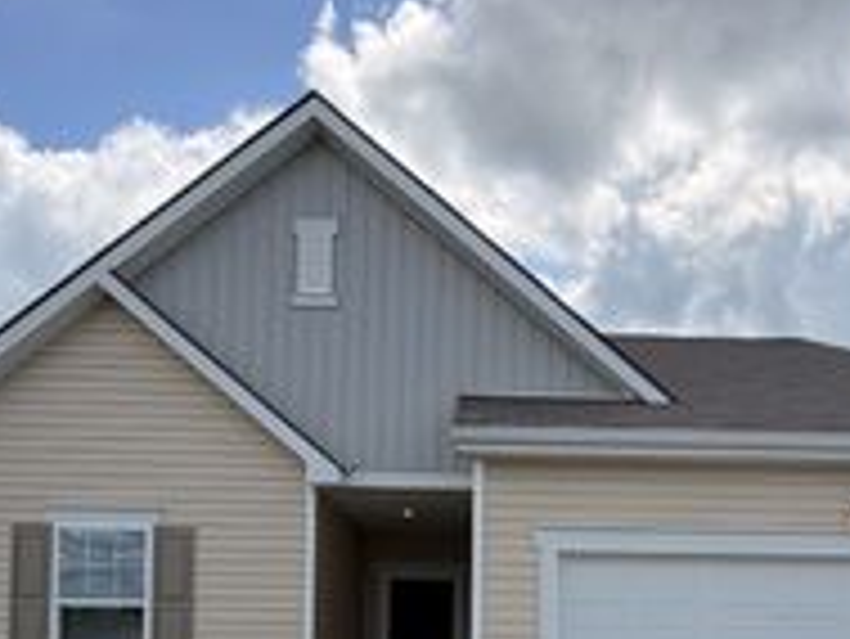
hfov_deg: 49.7
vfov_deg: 35.7
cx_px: 522
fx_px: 909
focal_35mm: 37
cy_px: 610
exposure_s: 1/1001
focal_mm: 2.22
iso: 20
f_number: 2.2
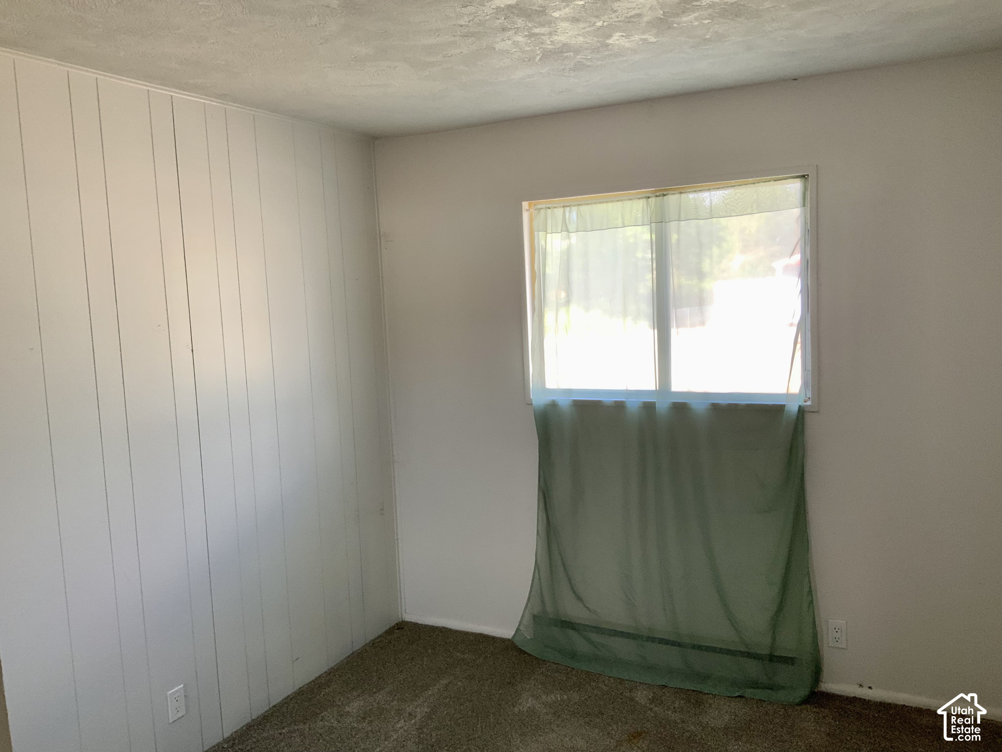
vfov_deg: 48.2
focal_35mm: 29
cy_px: 376
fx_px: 839
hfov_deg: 61.7
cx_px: 501
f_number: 1.8
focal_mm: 3
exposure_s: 1/60
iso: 64
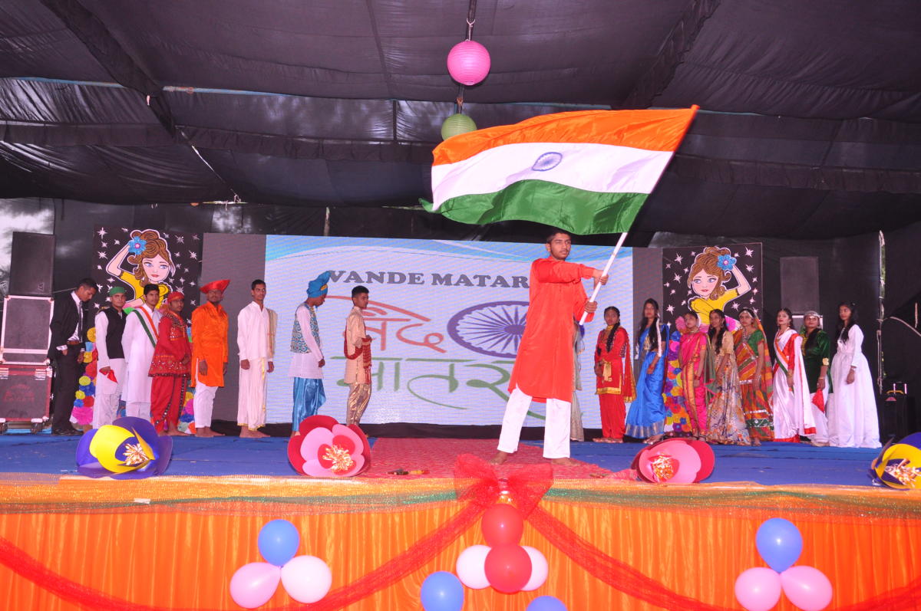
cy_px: 306
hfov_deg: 53.2
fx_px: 920
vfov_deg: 36.8
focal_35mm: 36
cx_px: 460
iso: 640
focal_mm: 24
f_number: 7.1
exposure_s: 1/125
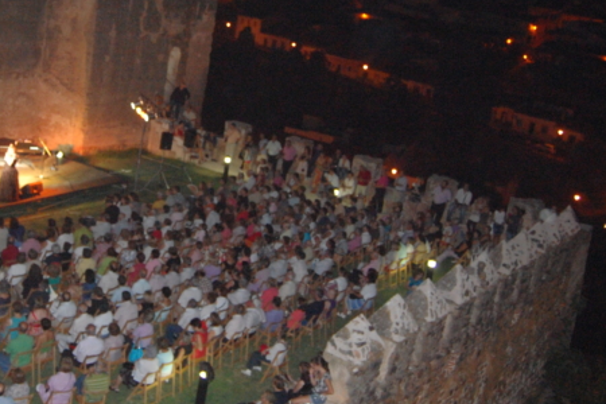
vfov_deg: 27.8
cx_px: 194
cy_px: 112
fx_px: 808
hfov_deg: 40.5
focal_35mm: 48
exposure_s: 1/60
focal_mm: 18
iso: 1600
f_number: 3.5
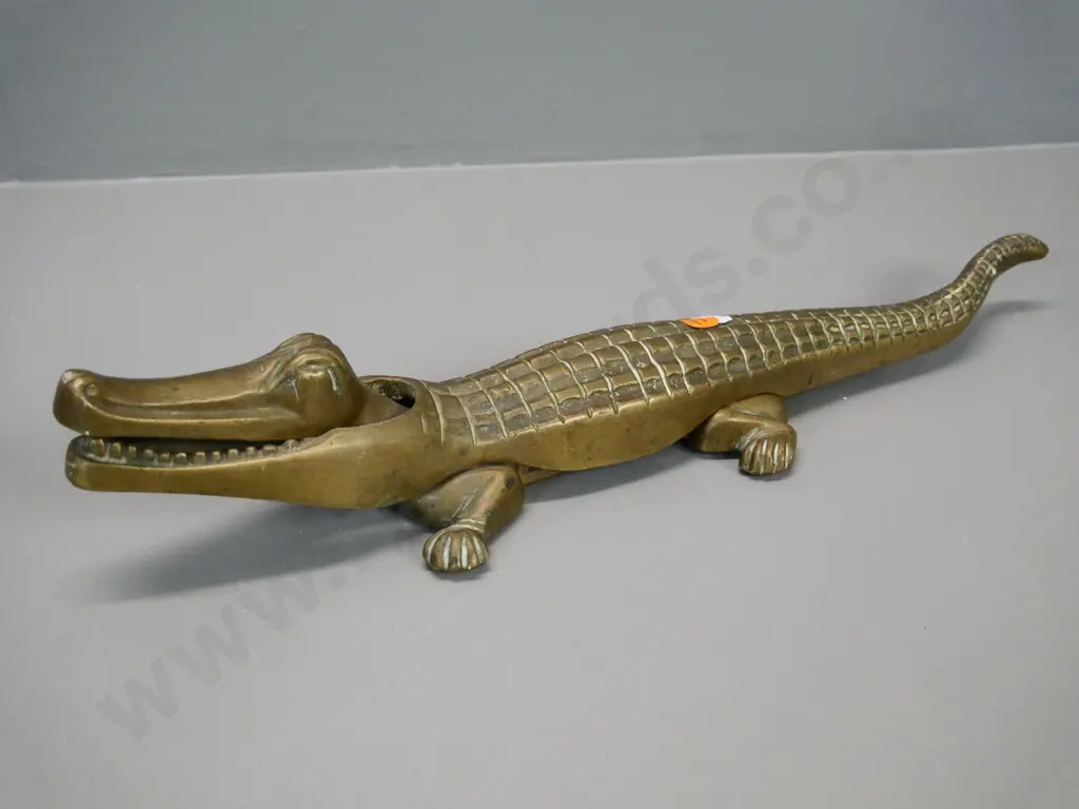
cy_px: 404
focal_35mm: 36
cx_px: 540
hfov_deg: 51.4
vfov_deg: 39.7
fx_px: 1122
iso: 3200
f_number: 5.6
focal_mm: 18
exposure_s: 1/80
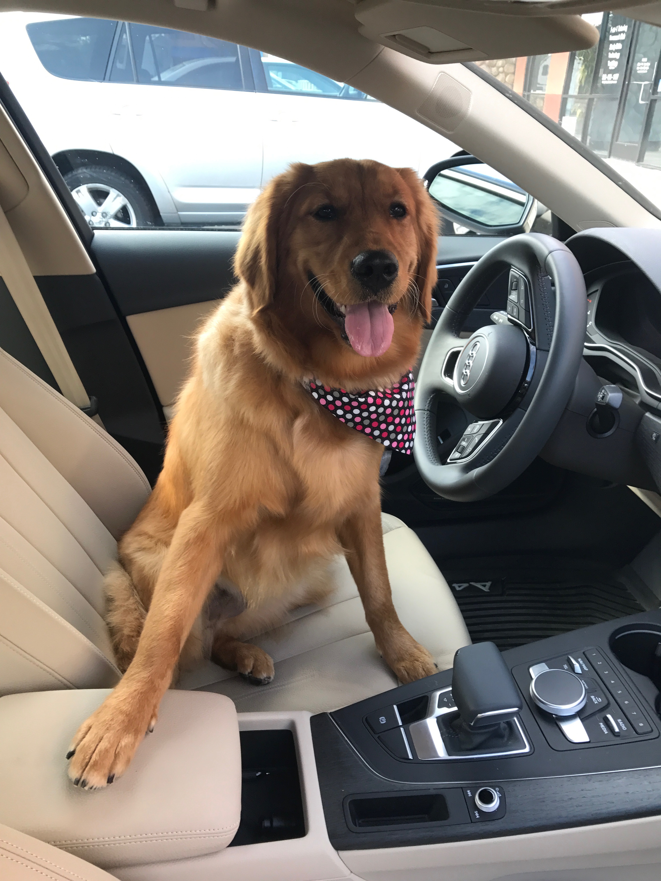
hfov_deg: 49.7
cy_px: 440
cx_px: 330
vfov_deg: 63.4
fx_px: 713
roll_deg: -1.1
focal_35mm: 28
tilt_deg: -25.3
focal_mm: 3.99
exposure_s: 1/120
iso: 32
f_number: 1.8
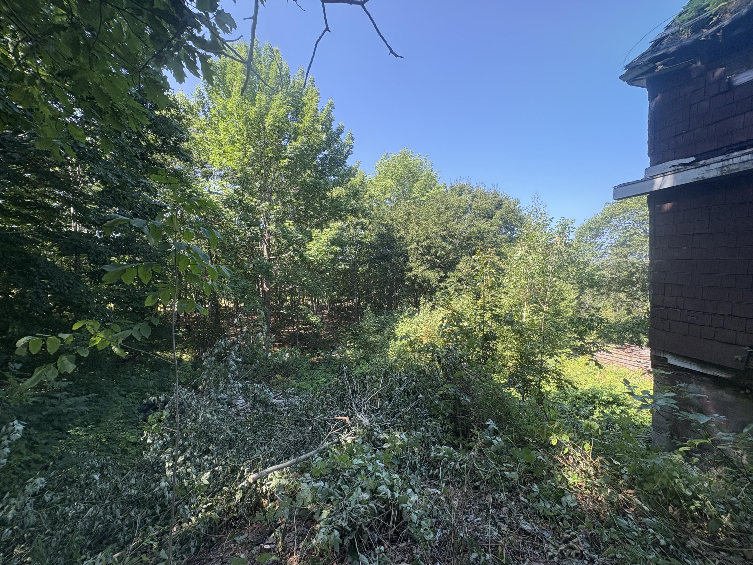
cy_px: 282
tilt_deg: +1.5
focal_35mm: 14
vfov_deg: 85.7
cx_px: 376
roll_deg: +0.6
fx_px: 305
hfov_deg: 102.1
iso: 64
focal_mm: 2.22
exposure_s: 1/303
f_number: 2.2
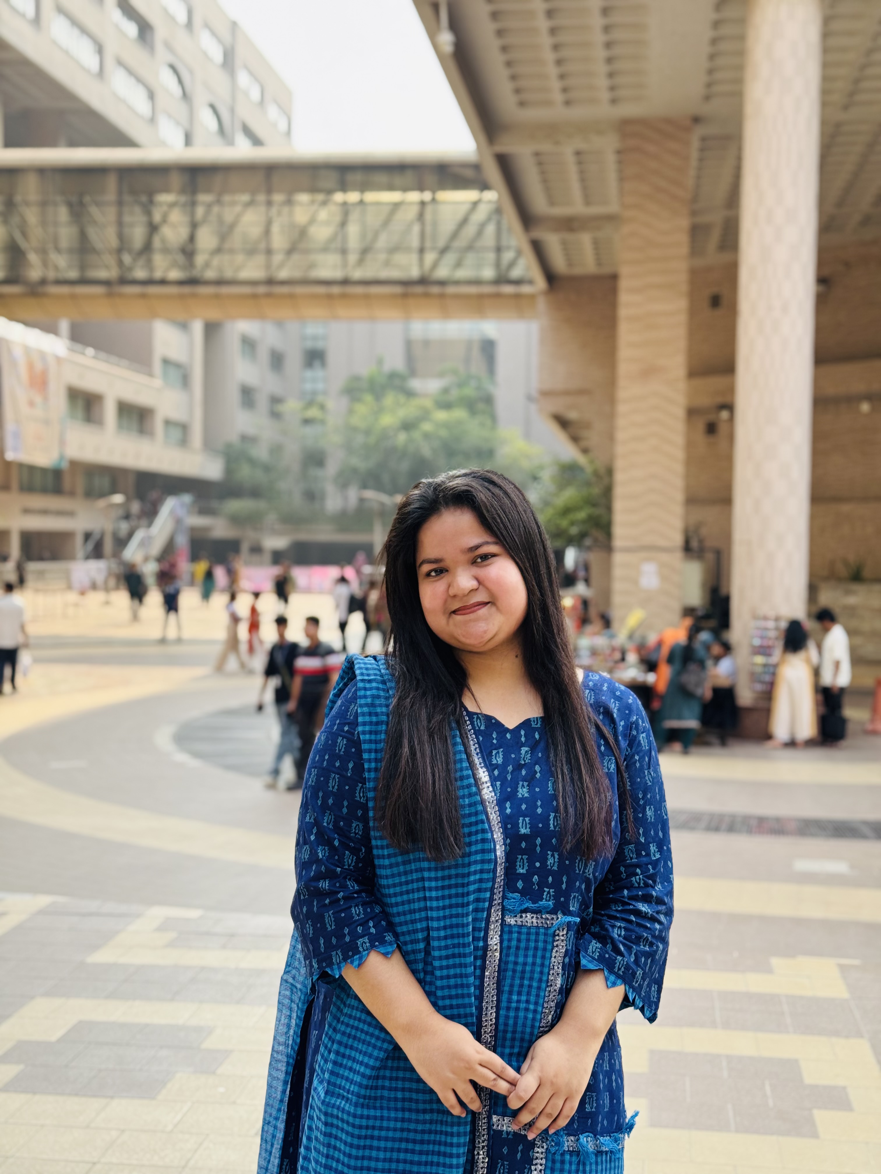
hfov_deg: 30.3
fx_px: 1629
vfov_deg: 39.7
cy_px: 587
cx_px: 440
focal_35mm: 48
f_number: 1.78
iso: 64
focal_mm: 6.76
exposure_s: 1/495
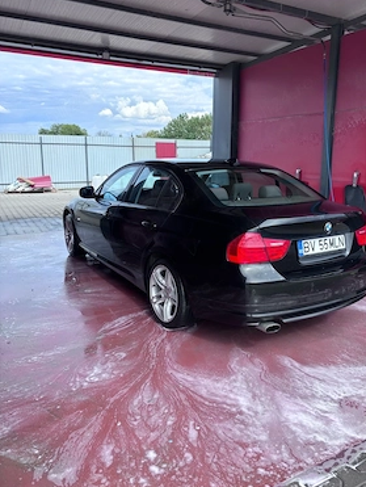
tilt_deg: -10.5
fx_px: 394
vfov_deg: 63.3
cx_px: 195
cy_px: 227
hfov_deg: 49.8
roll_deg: -1.0
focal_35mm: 28
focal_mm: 5.96
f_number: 1.6
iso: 50
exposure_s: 1/1190
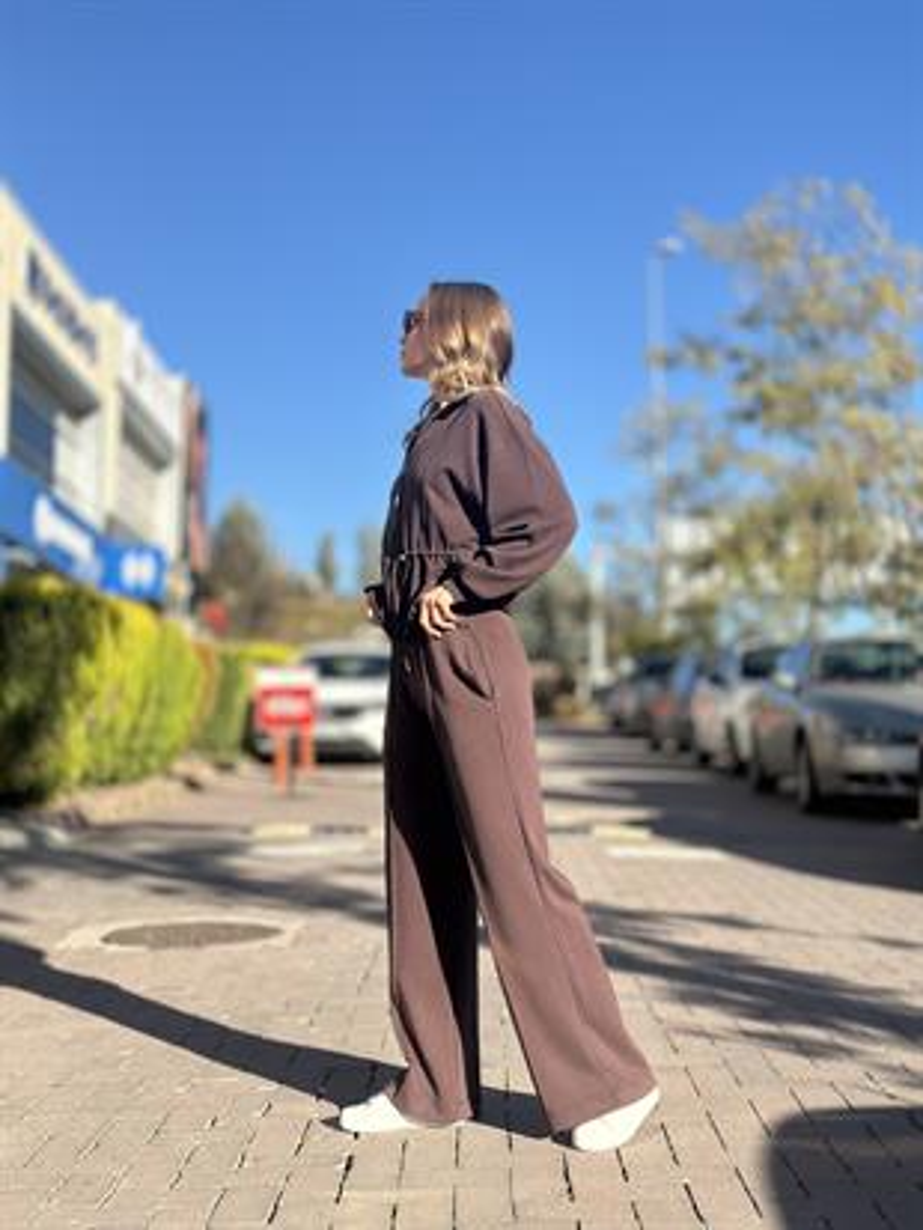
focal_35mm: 48
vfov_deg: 39.6
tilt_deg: +7.5
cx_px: 462
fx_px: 1706
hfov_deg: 30.3
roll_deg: -1.2
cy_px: 615
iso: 80
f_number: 1.78
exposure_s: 1/4184
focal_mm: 6.86
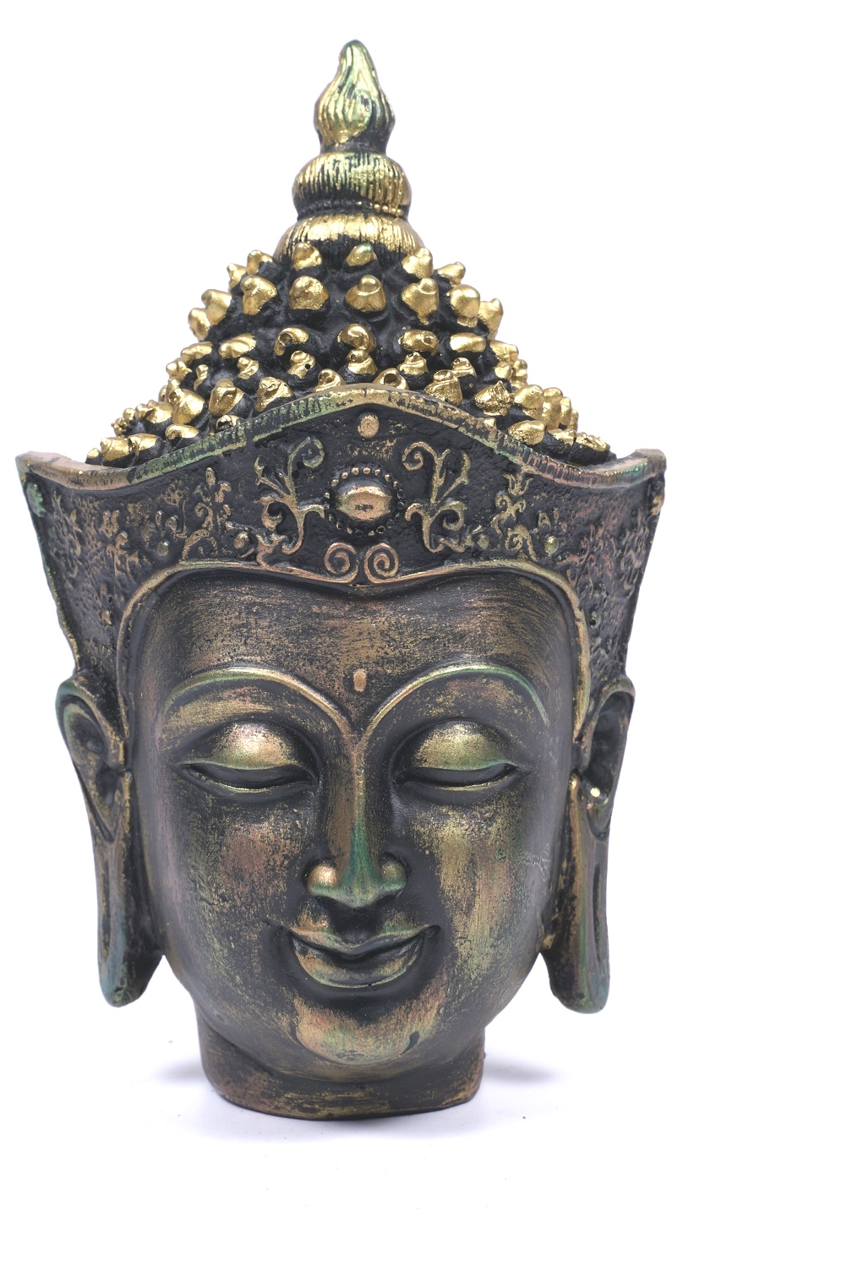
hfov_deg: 20.9
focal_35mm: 65
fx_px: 2324
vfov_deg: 30.9
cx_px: 356
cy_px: 591
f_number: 16
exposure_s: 1/125
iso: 200
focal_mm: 55
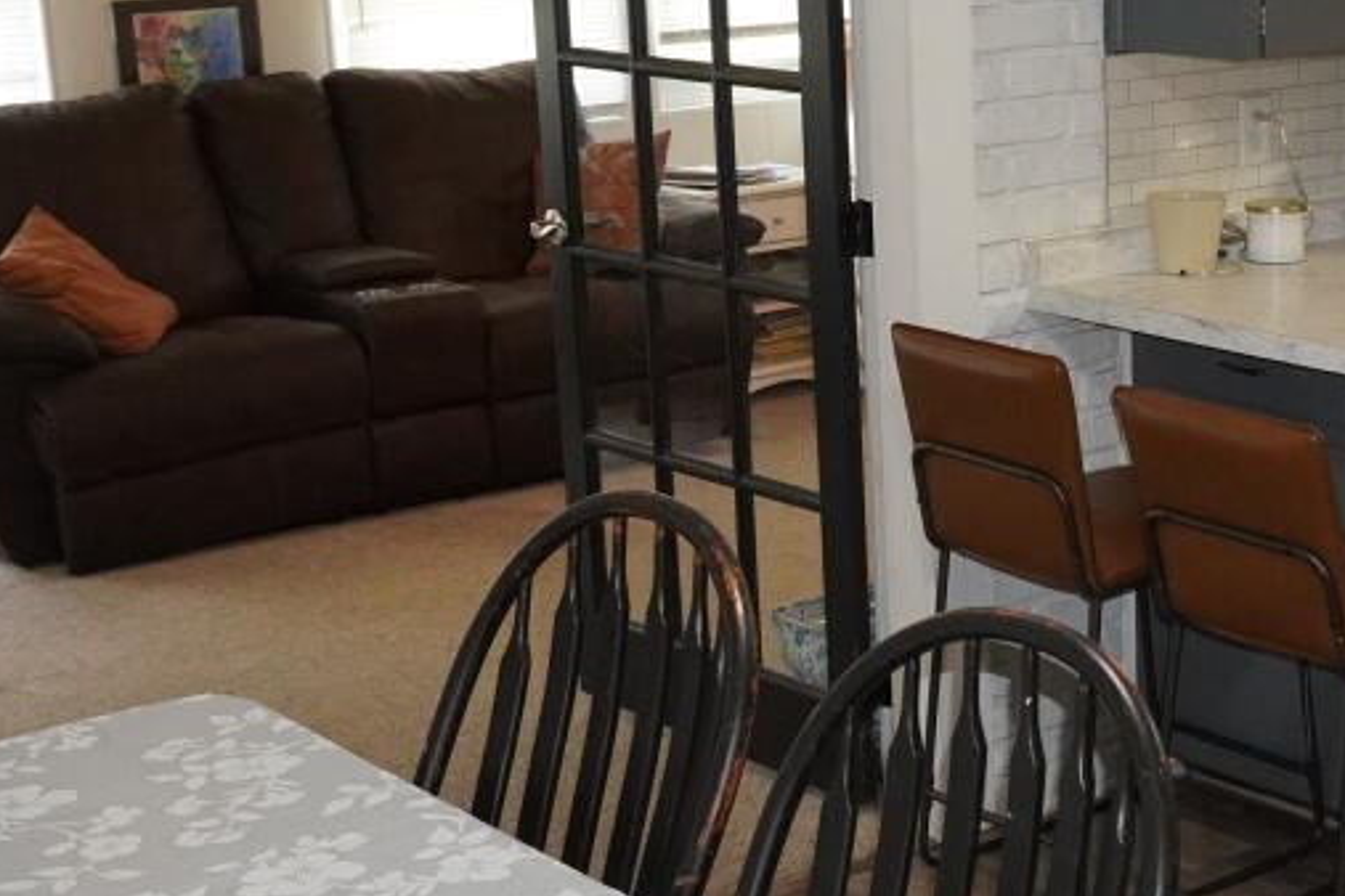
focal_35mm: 71
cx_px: 1281
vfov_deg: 19.2
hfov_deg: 27.2
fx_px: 2652
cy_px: 451
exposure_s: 1/160
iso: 1600
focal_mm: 16
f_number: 4
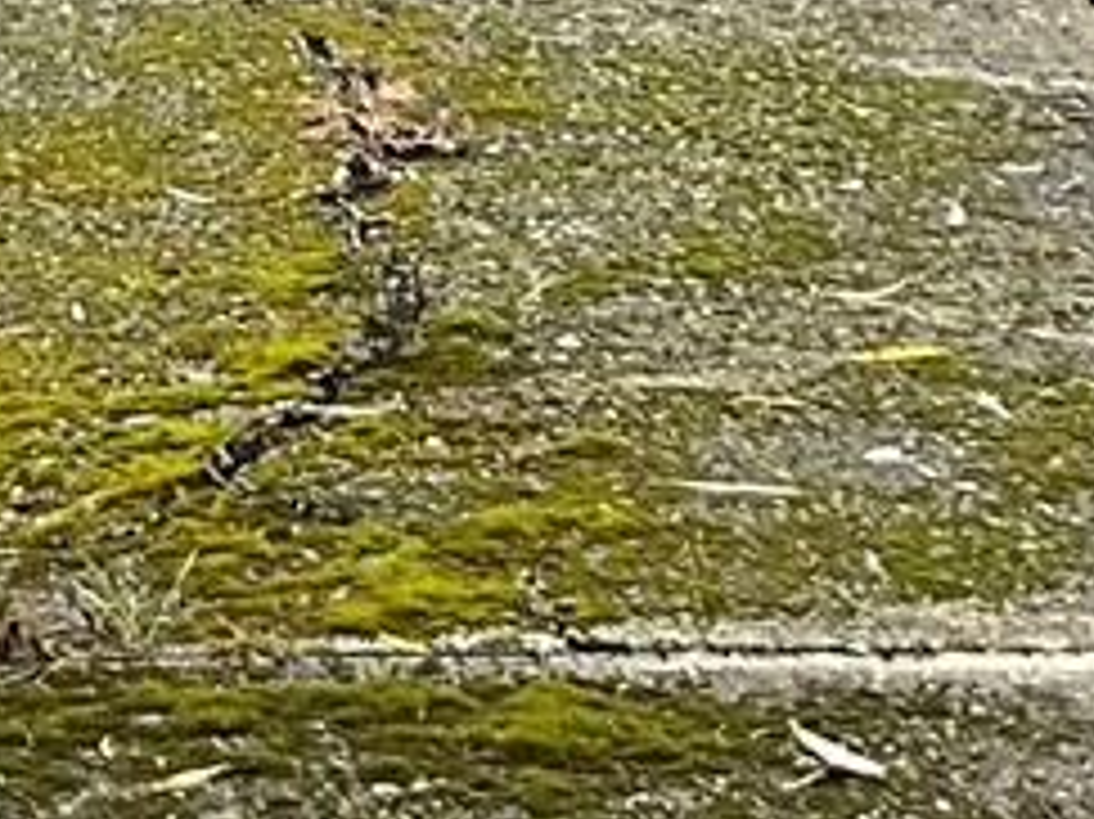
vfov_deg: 7.4
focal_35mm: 191
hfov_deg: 10.1
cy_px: -1004
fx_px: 6033
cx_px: -504
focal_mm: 3
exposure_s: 1/250
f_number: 1.8
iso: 25
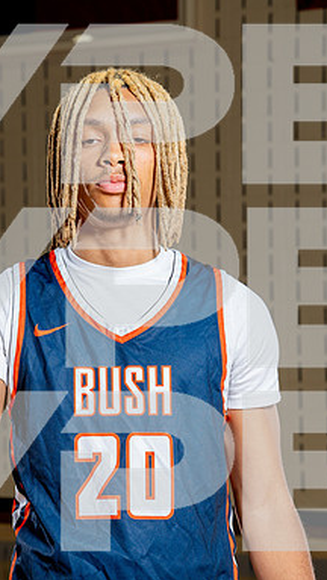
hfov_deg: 10.9
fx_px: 1708
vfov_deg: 19.3
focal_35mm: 111
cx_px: 36
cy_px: 288
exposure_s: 1/250
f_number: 6.3
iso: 400
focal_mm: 70
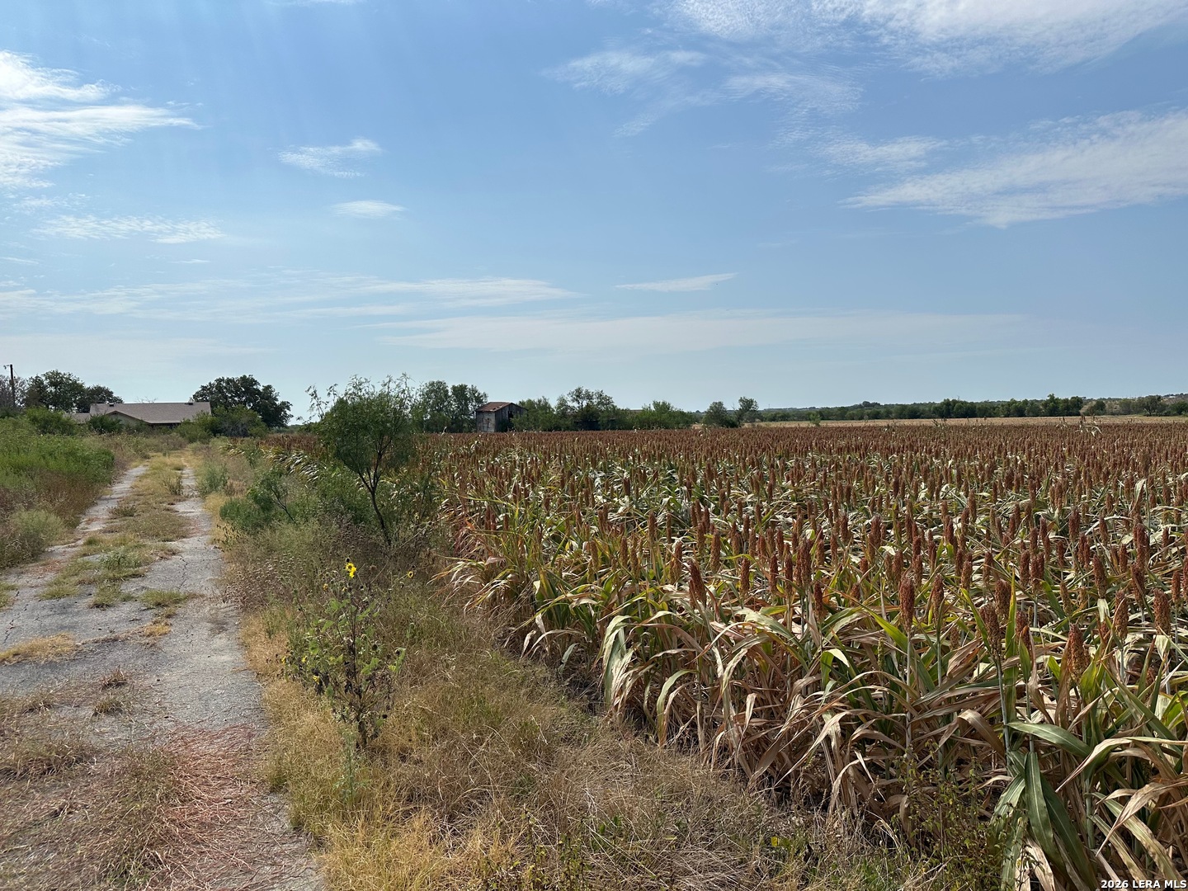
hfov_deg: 71.6
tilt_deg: -1.3
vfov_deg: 56.8
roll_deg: +1.4
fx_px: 824
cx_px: 594
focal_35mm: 24
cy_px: 446
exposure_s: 1/10753
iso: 80
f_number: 1.78
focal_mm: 6.86
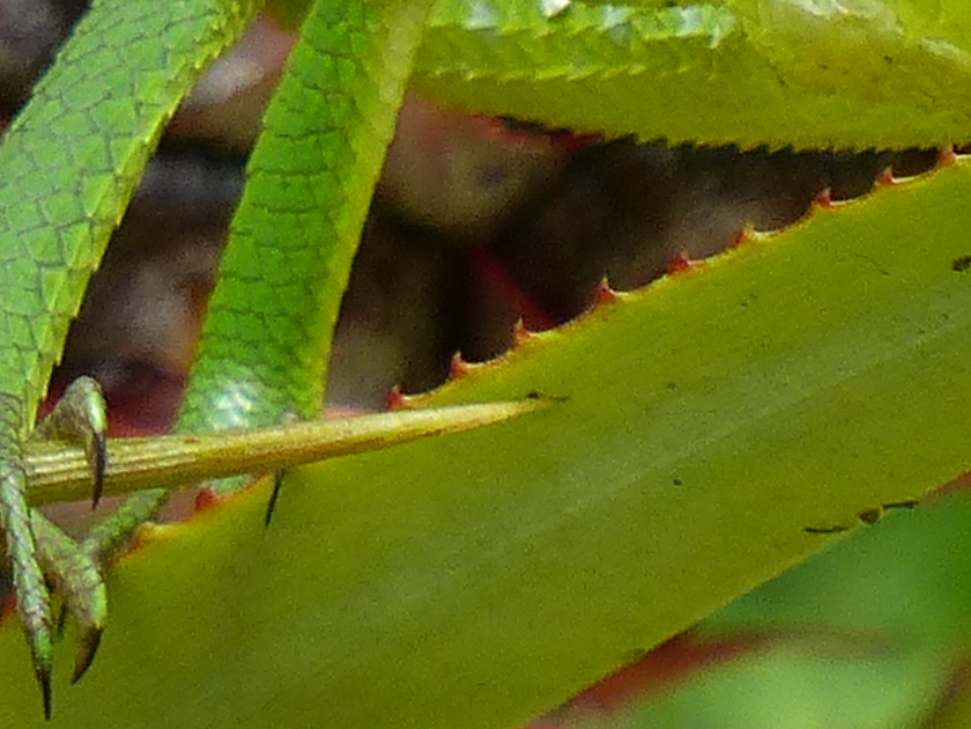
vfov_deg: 0.8
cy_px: -551
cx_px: 781
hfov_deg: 1.1
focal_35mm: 1880
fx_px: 52735
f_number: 4
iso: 100
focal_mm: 64.6
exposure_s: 1/400
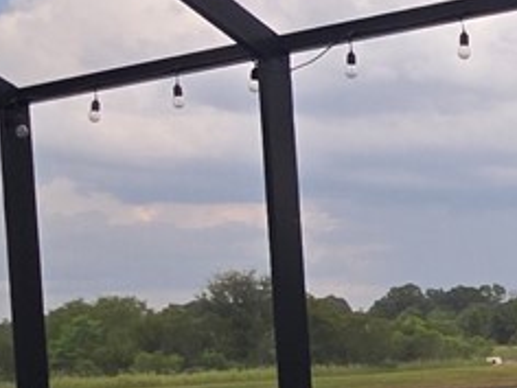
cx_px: 911
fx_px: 1314
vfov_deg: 16.5
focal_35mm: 88
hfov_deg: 18.0
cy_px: 368
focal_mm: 2.2
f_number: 1.9
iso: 40
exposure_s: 1/1073
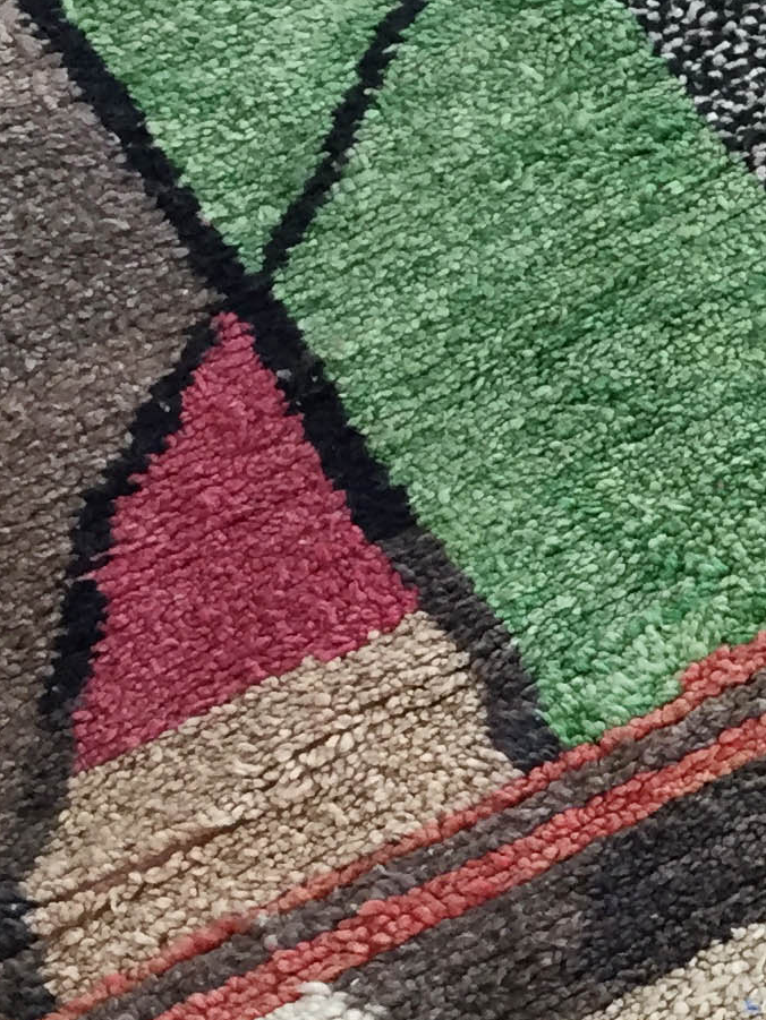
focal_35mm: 105
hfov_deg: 13.2
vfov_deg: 18.3
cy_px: 1010
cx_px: 1193
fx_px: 3097
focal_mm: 4.15
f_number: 2.2
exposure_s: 1/33
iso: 125
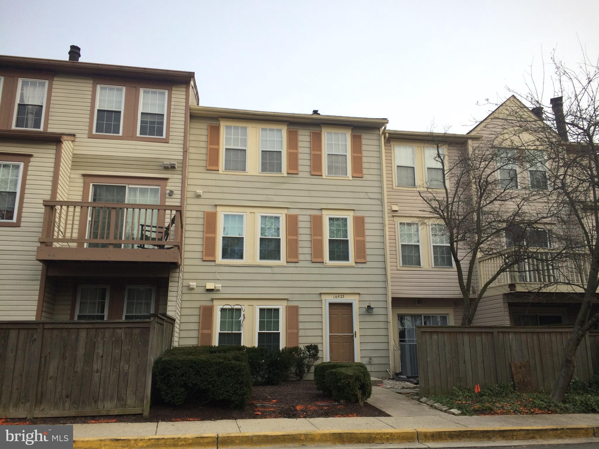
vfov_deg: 48.2
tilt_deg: +11.3
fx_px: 502
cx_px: 300
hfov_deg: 61.7
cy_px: 224
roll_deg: +1.4
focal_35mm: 29
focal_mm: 4.15
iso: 32
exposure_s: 1/306
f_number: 2.2
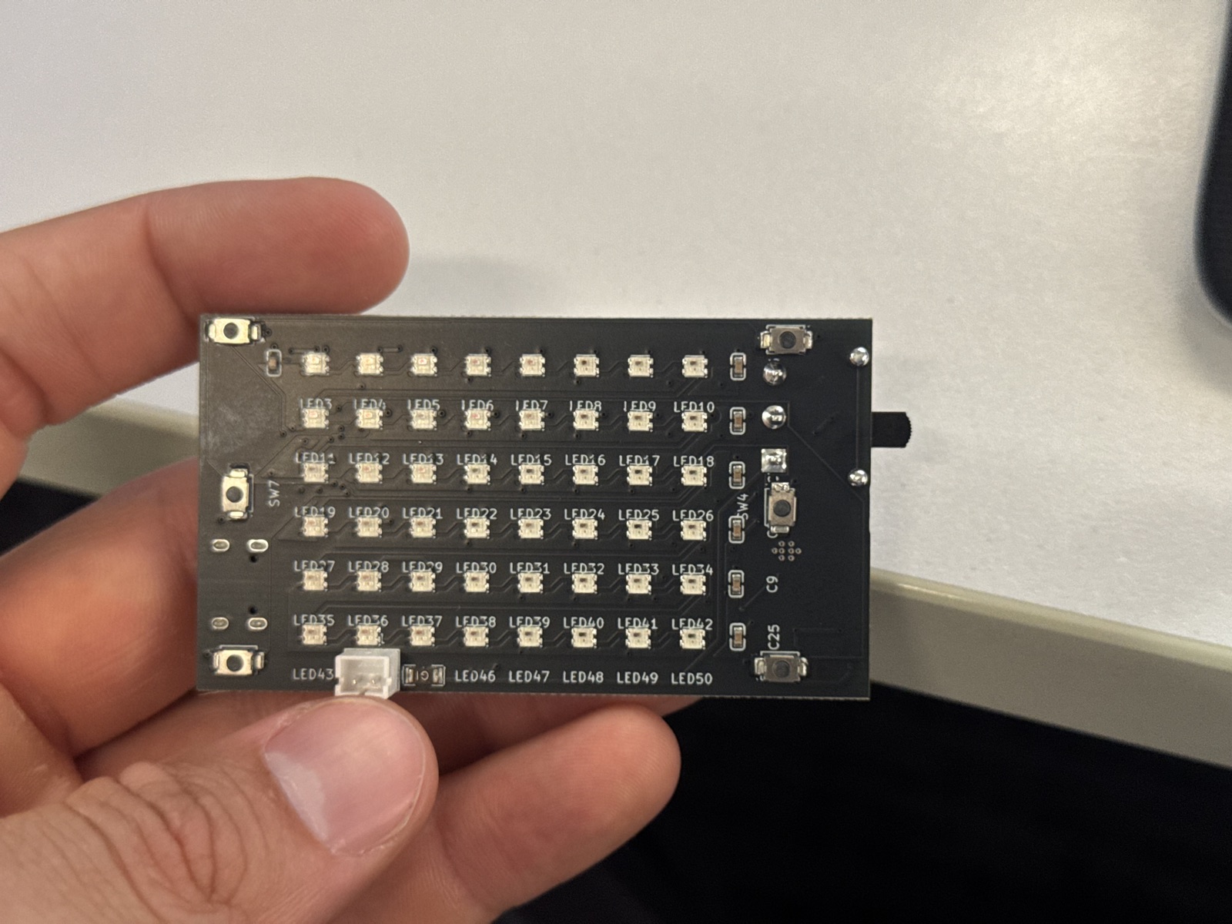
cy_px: 462
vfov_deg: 30.3
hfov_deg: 39.7
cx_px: 616
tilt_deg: -54.8
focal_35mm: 48
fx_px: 1708
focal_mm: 6.76
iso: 250
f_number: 1.78
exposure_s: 1/40
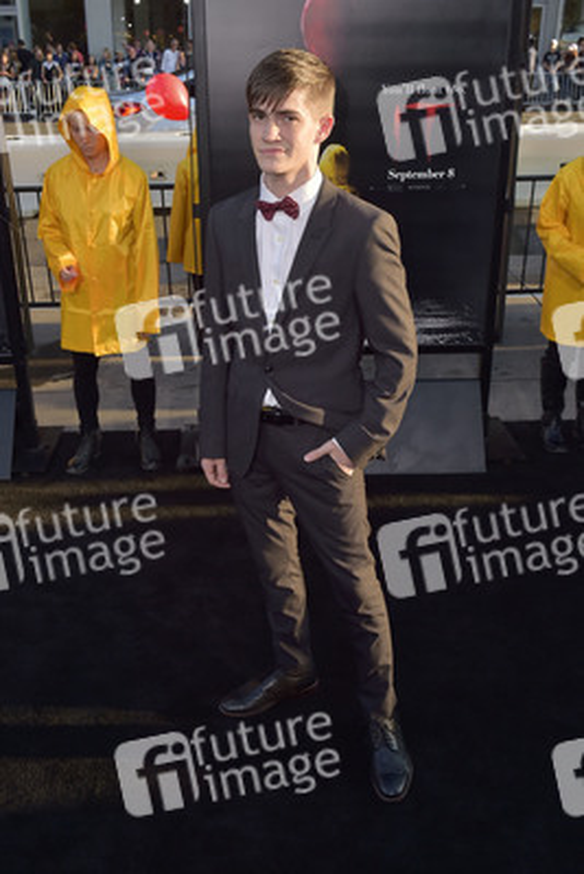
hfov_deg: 41.1
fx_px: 778
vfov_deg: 58.7
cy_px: 437
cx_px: 292
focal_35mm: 32
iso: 500
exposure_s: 1/320
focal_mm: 32
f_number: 6.3
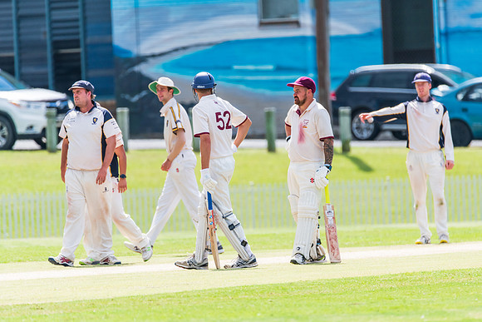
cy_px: 161
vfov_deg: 2.3
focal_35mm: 600
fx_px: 8035
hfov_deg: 3.4
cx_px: 241
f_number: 6.3
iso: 640
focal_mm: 600
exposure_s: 1/2000
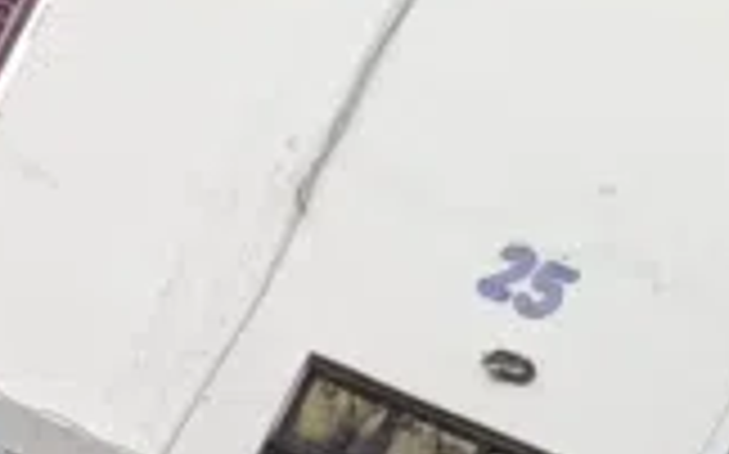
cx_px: -1220
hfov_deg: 8.9
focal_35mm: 205
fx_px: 4070
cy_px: 632
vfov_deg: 6.3
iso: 2733
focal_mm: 5.25
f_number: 1.75
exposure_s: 1/50
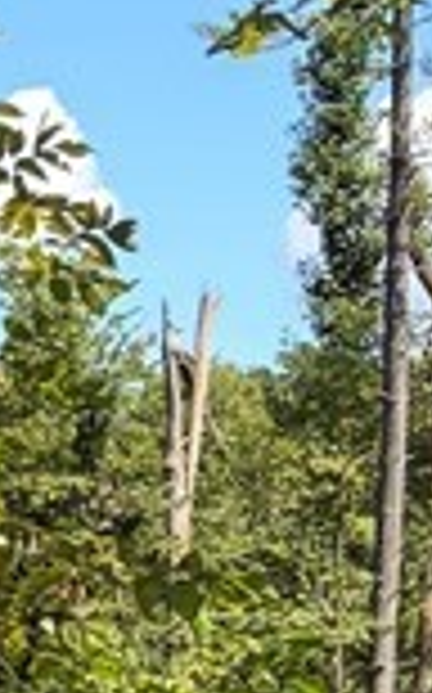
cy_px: 958
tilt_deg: -3.5
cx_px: -1030
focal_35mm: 183
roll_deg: -0.8
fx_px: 3454
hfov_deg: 6.3
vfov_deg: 11.1
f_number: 1.6
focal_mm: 5.96
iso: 50
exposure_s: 1/1667
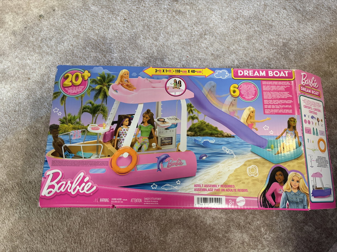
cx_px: 168
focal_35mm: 26
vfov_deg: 53.1
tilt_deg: -75.4
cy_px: 126
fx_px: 253
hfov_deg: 67.3
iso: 500
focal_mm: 5.96
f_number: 1.6
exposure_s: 1/50
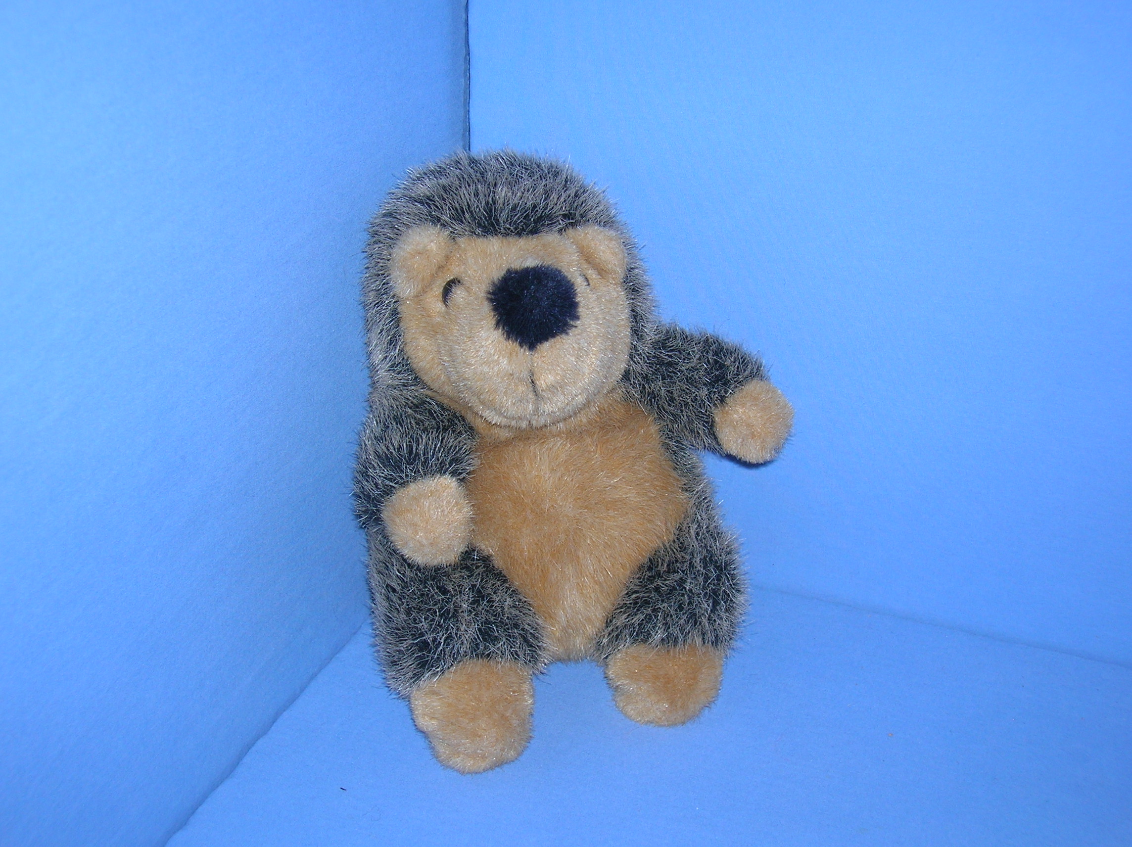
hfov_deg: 38.2
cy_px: 424
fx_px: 1634
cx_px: 566
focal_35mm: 50
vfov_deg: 29.1
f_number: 3.3
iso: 50
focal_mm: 8.4
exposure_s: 1/60.1
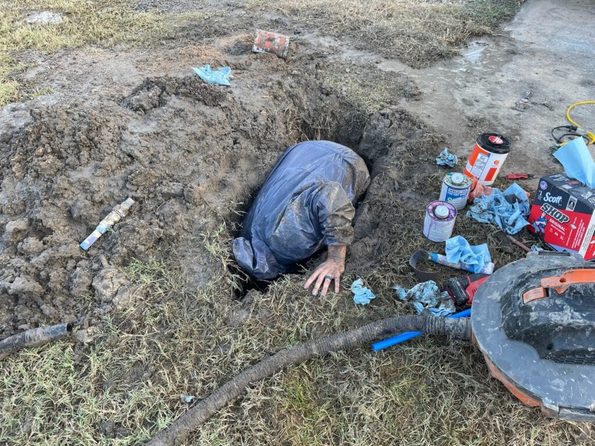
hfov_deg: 67.3
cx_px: 298
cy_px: 223
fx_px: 447
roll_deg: -1.0
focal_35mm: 26
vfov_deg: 53.1
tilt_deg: -44.9
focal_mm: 4.2
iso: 40
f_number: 1.6
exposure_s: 1/121
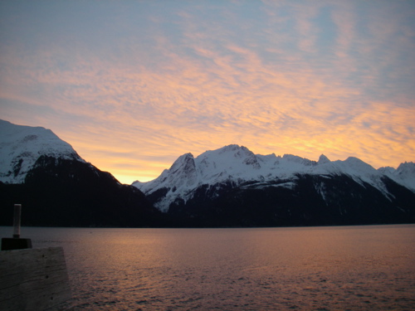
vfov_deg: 37.7
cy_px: 156
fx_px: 456
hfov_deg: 49.0
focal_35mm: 38
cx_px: 208
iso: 125
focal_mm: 6.3
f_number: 3.3
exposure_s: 1/50
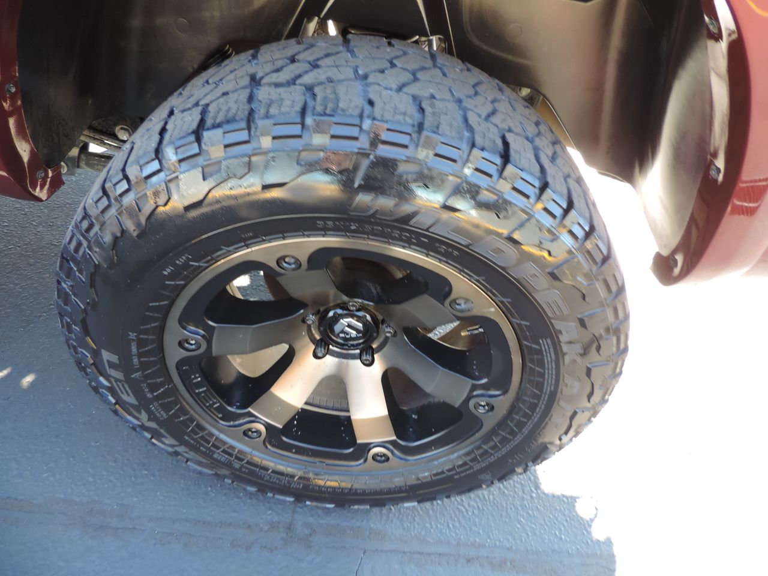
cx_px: 384
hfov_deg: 71.6
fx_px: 532
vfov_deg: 56.8
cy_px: 288
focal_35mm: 24
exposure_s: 1/30
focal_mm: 4.3
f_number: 3
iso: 125
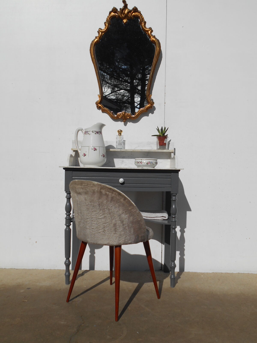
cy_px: 172
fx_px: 337
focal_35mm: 34
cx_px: 128
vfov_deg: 54.0
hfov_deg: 41.8
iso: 80
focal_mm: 5.8
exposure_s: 1/500
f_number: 9
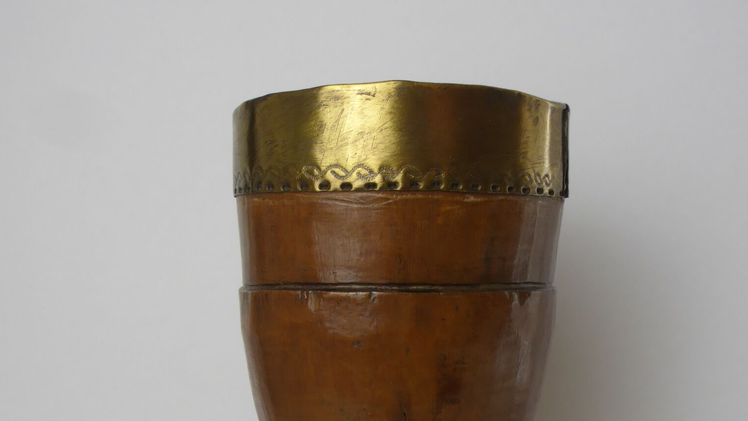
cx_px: 373
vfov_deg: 23.3
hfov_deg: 41.3
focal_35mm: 50
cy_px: 386
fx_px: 992
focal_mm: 6.1
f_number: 3.7
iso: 160
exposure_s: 1/60
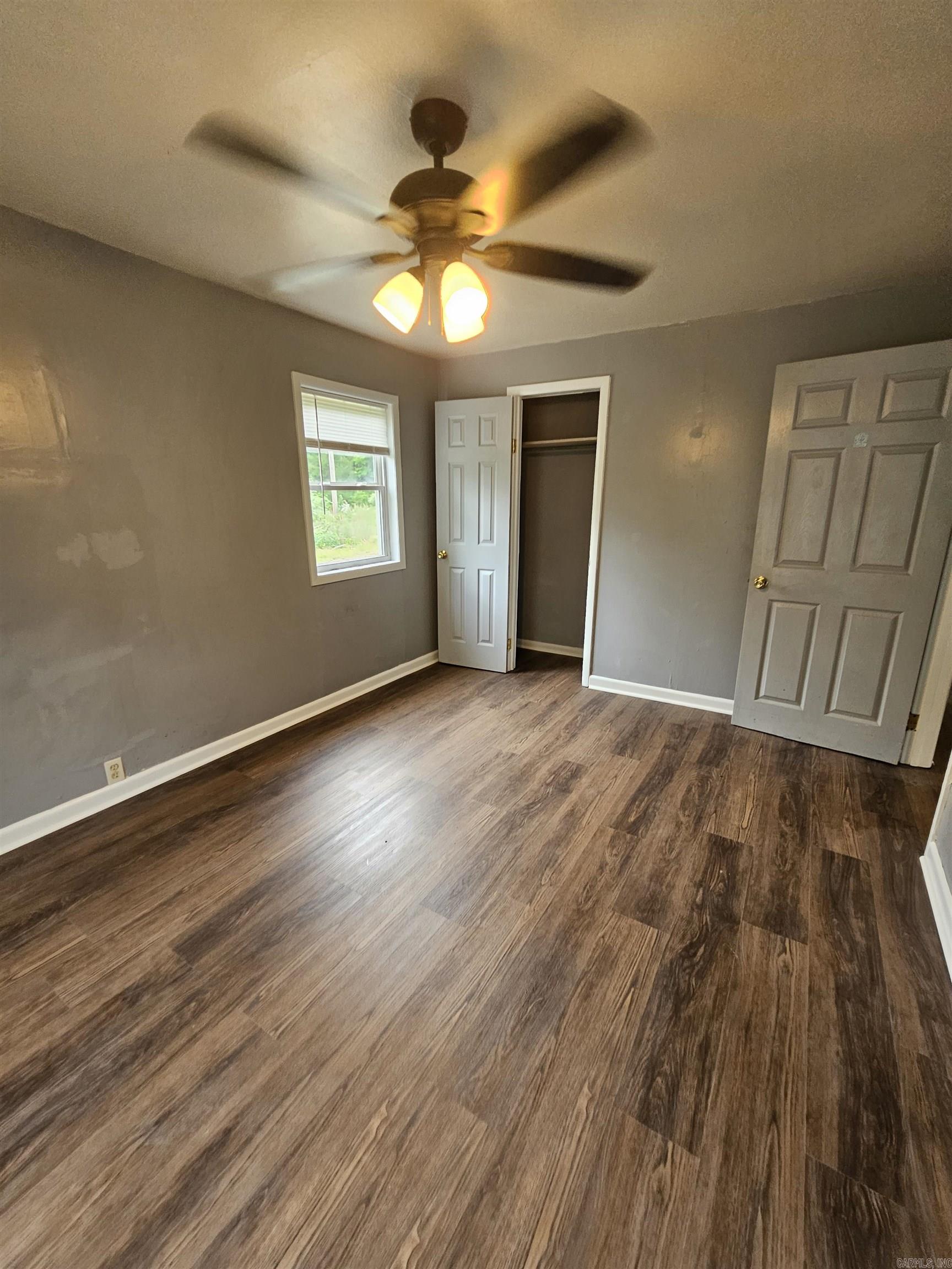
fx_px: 477
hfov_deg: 89.9
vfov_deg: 106.2
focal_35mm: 13
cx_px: 476
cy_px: 634
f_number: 2.2
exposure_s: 1/60
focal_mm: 2.2
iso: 160
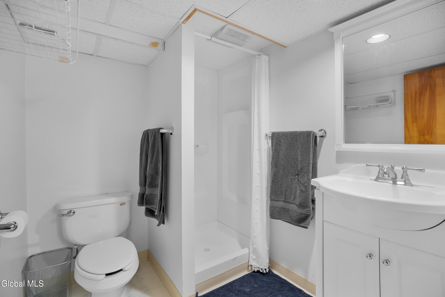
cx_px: 222
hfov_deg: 96.7
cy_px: 148
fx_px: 198
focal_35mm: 16
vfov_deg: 73.8
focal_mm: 16
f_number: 4
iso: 250
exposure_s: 1/8
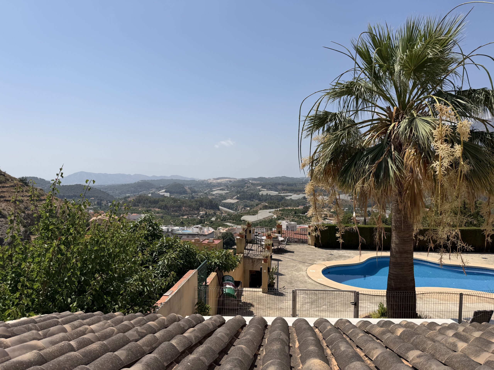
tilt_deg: -2.1
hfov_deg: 71.6
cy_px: 185
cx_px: 247
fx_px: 343
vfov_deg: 56.8
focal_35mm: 24
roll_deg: +0.0
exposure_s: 1/8130
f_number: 1.78
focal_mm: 6.76
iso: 80
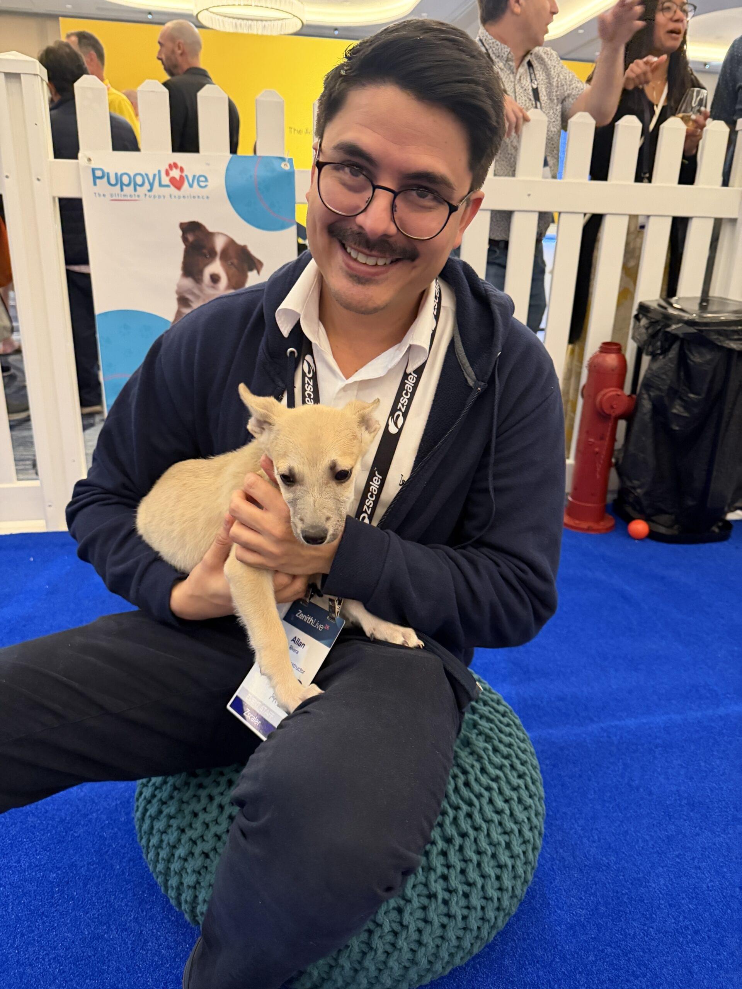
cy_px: 494
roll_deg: -1.3
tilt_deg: -20.5
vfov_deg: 71.6
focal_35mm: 24
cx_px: 371
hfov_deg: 56.8
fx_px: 686
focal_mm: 6.76
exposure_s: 1/45
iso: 800
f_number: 1.78
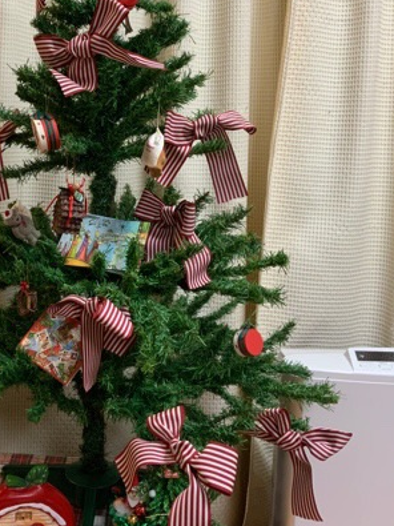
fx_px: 714
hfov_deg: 30.3
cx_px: 93
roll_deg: -1.7
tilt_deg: -7.4
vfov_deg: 40.2
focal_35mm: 47
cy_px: 196
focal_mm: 3
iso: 160
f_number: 1.8
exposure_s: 1/60
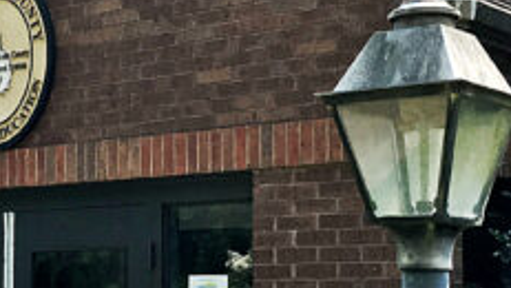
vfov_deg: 11.5
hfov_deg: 20.0
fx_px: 1423
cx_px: 69
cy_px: 199
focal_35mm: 105
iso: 25
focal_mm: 4.15
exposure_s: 1/1570
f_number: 2.2
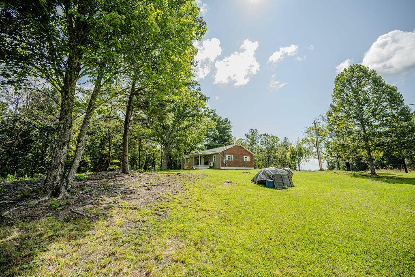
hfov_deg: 104.2
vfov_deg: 81.2
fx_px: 161
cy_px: 138
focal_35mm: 14
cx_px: 208
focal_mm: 14
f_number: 4
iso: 500
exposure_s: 1/3200
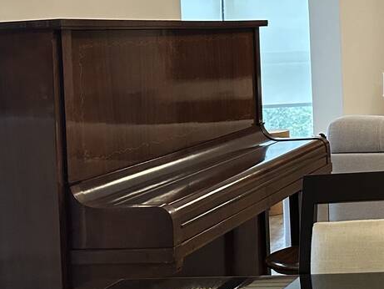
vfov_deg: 19.4
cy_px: 43
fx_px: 832
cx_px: 572
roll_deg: +1.5
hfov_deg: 21.8
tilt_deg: -1.4
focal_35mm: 75
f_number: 1.78
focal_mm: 6.86
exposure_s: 1/60
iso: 320
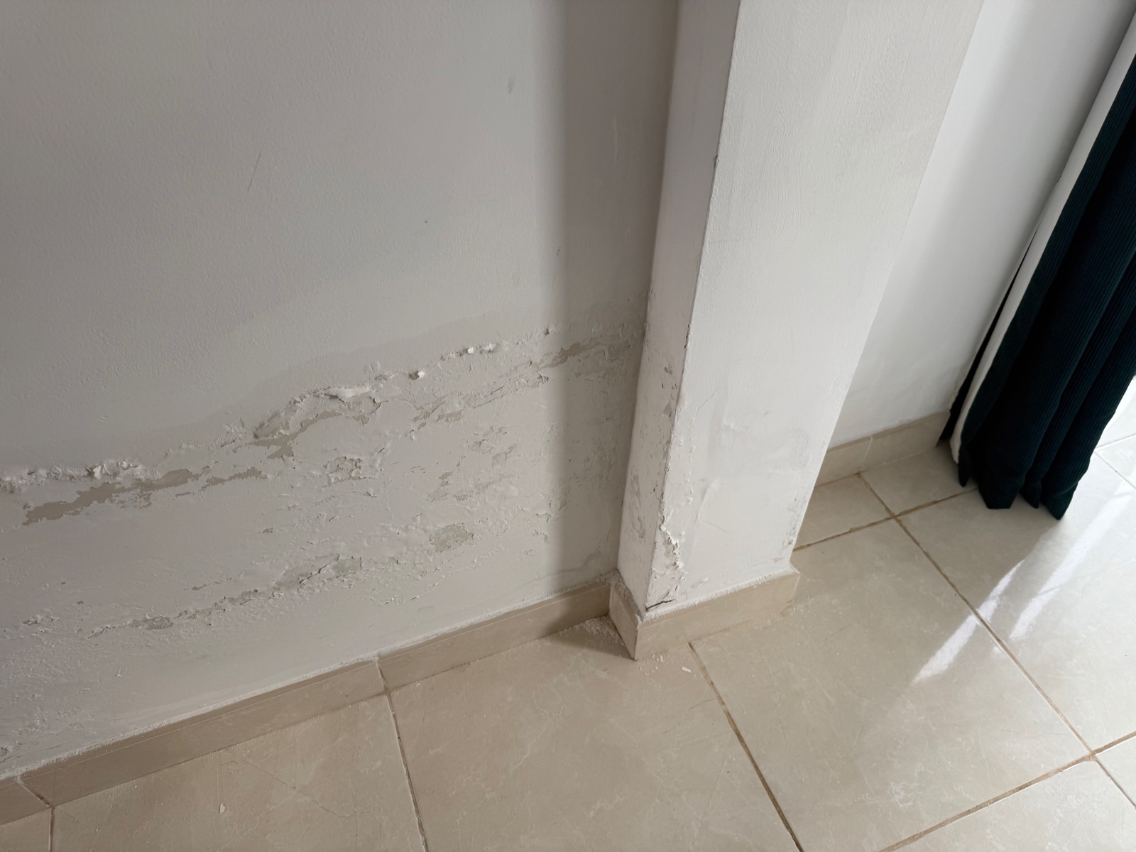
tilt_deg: -48.2
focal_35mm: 24
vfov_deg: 56.8
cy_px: 426
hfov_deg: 71.6
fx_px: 788
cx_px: 568
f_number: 1.78
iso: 50
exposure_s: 1/121
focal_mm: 6.76
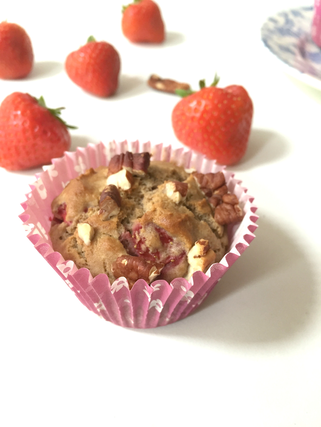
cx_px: 160
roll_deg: -1.5
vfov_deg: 61.7
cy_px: 214
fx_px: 359
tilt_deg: -41.4
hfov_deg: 48.2
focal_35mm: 29
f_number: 2.2
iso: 100
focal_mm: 4.15
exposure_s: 1/30
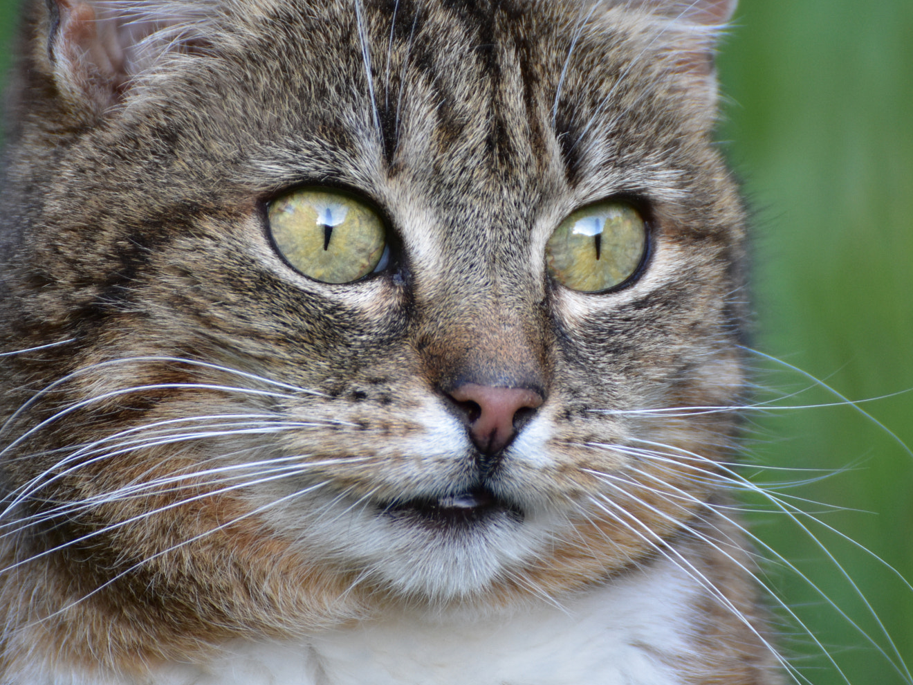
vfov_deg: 2.2
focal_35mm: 671
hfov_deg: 3.0
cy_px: 275
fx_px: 17698
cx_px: 481
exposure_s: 1/200
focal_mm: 300
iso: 1000
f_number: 5.6
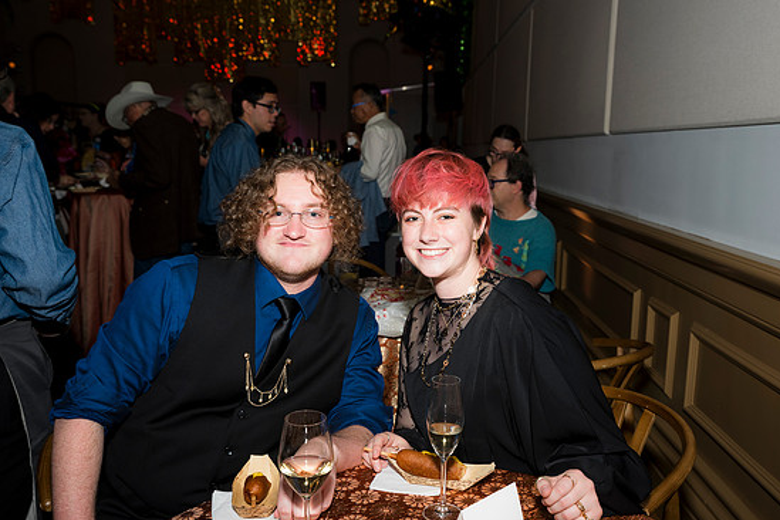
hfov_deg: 55.8
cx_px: 401
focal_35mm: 34
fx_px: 737
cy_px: 264
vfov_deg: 38.9
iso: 800
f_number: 5.6
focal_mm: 32
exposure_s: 1/160
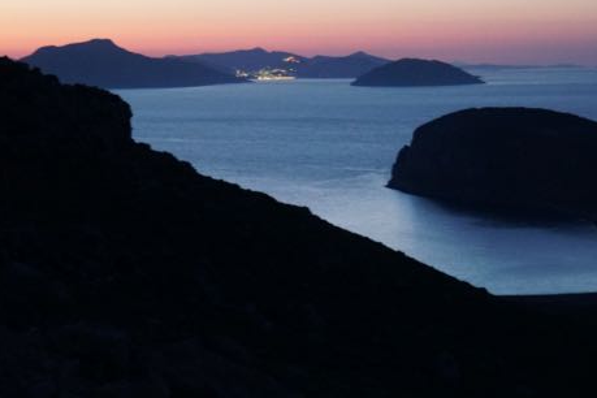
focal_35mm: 92
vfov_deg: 14.9
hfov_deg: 22.1
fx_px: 1526
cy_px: 166
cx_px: 371
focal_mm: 44
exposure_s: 1/5
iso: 6400
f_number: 5
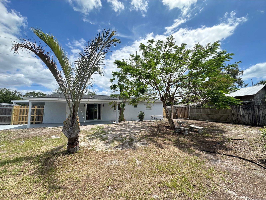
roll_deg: -0.1
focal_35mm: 14
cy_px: 100
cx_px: 133
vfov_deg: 85.7
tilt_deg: +5.7
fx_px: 108
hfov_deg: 102.1
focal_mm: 2.22
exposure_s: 1/1195
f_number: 2.2
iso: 50
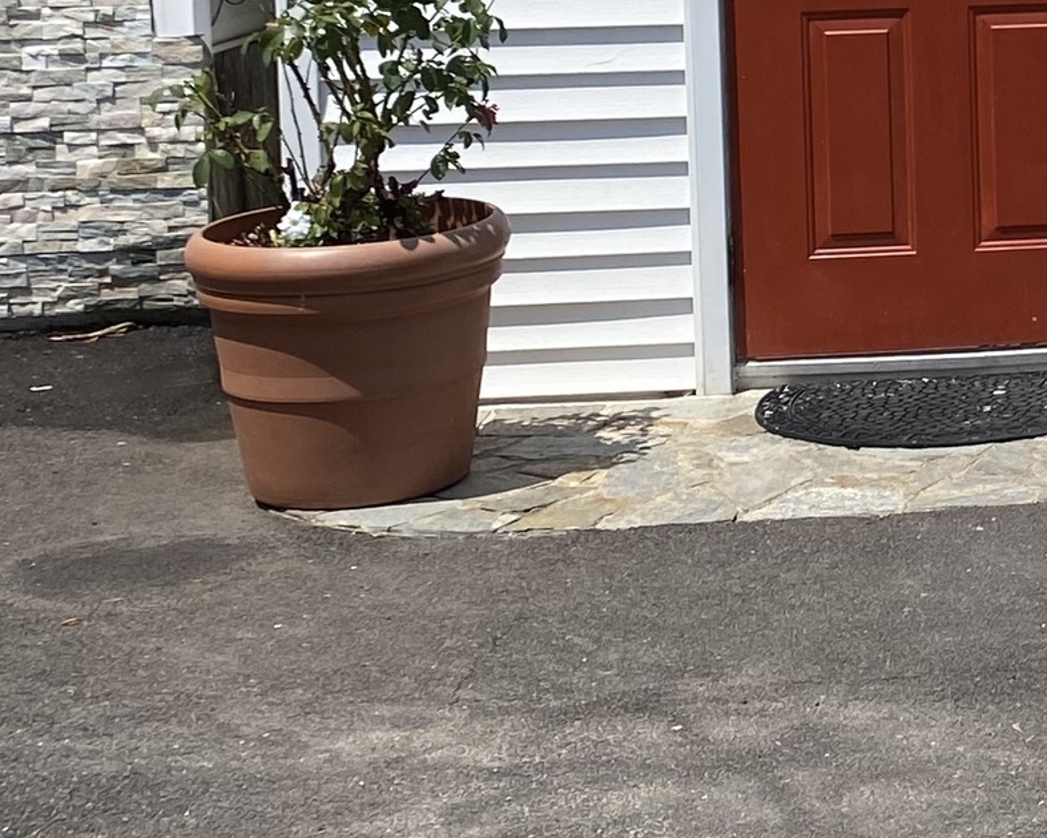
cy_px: -133
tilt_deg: -2.8
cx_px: 1640
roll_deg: +0.8
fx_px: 3068
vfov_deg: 15.1
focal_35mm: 99
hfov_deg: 17.2
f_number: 1.8
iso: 32
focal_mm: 4.25
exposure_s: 1/4444
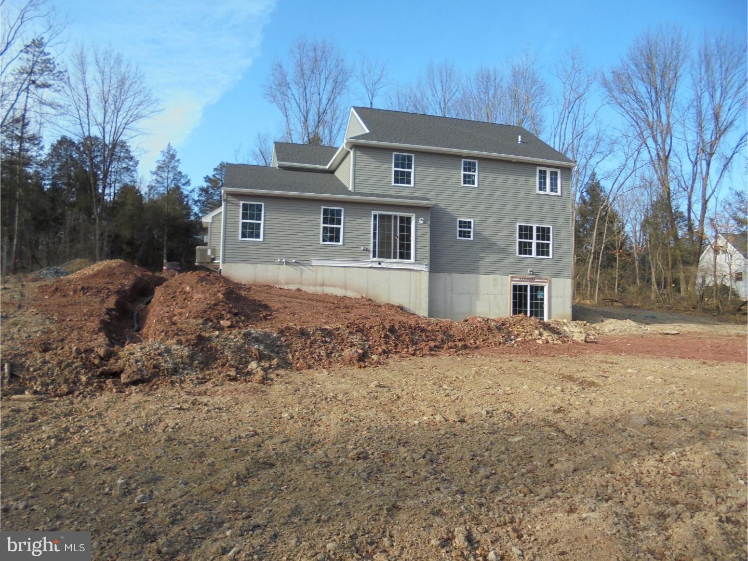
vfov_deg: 53.1
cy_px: 280
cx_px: 374
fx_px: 562
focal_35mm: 26
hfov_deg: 67.3
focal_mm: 4.6
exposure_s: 1/500
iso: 100
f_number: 3.5
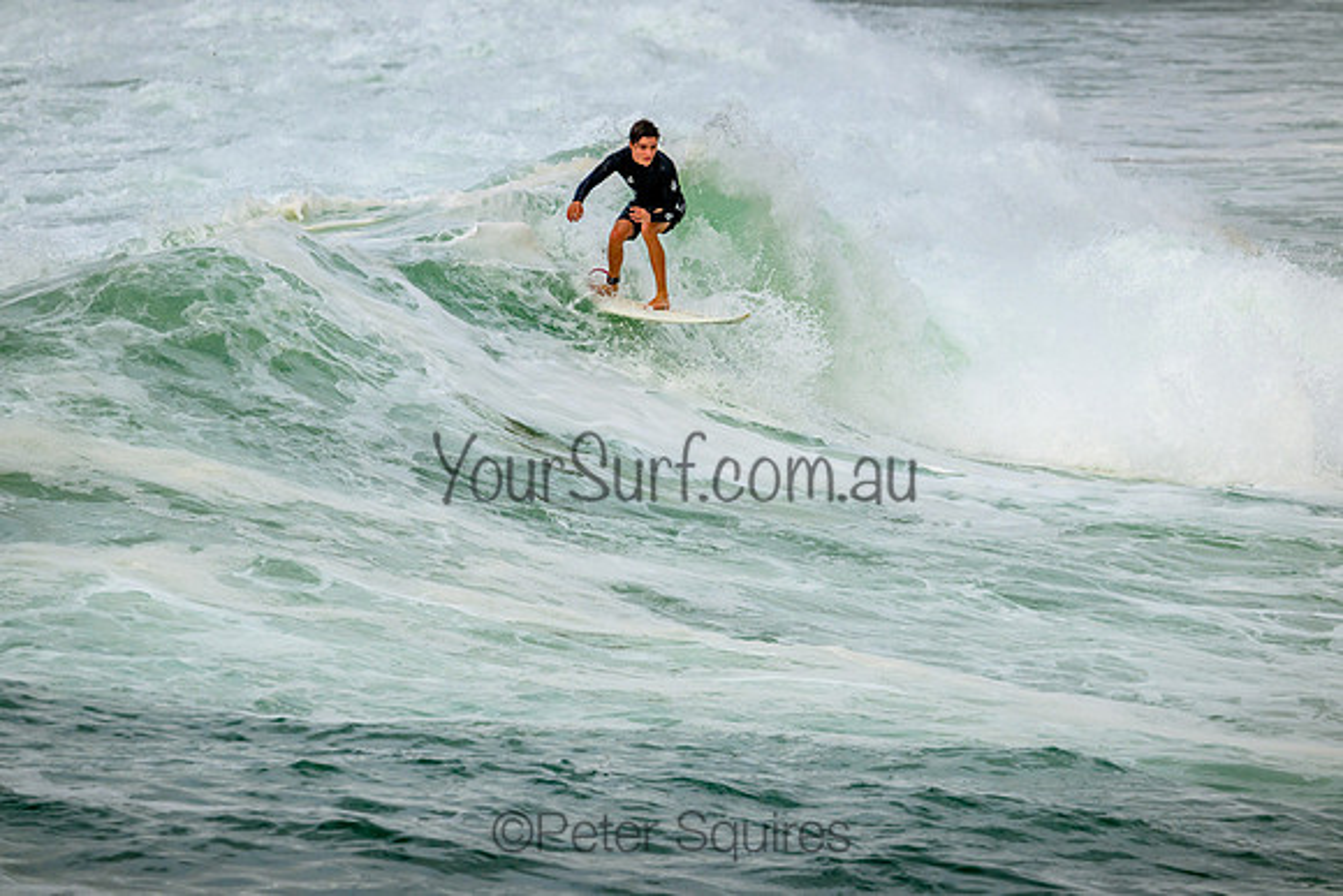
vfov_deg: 2.5
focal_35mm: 540
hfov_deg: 3.8
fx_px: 20149
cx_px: 672
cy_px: 448
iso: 720
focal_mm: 540
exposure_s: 1/2500
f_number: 11
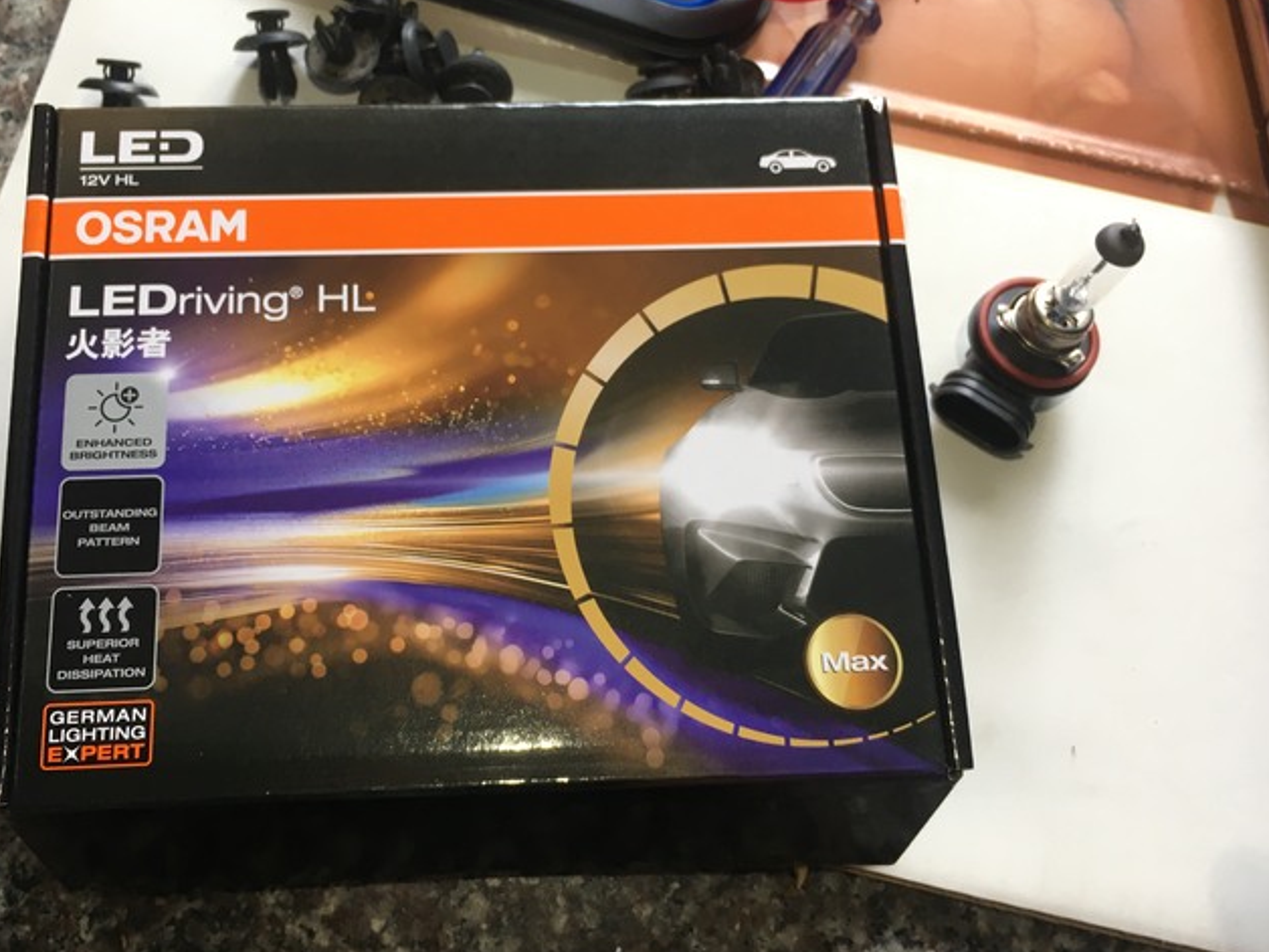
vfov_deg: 39.6
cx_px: 540
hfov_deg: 51.2
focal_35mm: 36
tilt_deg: -73.3
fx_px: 1320
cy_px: 432
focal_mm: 4.15
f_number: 2.2
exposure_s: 1/40
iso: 25
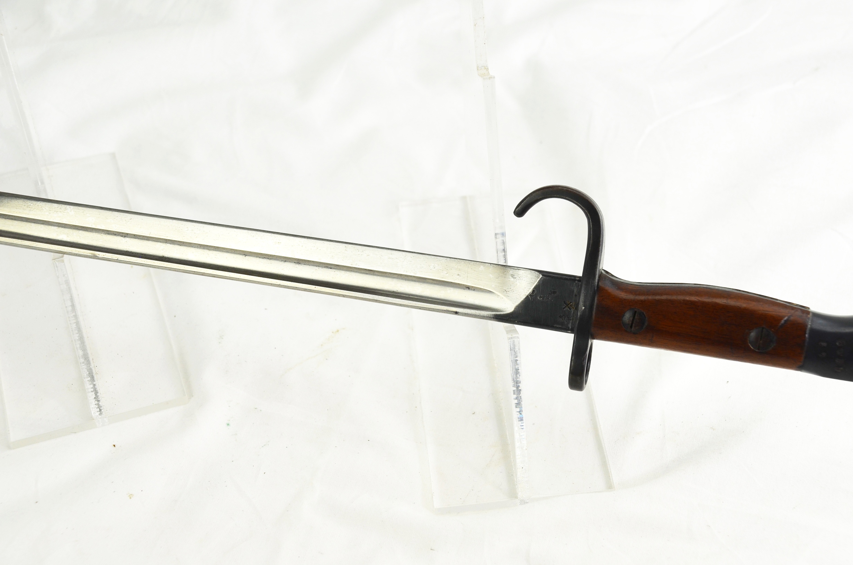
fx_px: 1419
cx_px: 426
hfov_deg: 33.5
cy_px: 282
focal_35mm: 60
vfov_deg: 22.5
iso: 200
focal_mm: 40
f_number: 6.3
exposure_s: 1/160
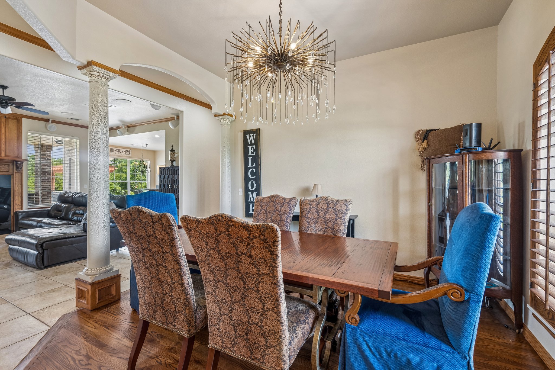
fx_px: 247
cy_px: 185
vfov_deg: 73.7
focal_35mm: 16
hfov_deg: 96.7
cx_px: 278
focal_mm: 16
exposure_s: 1/5
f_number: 8
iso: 200
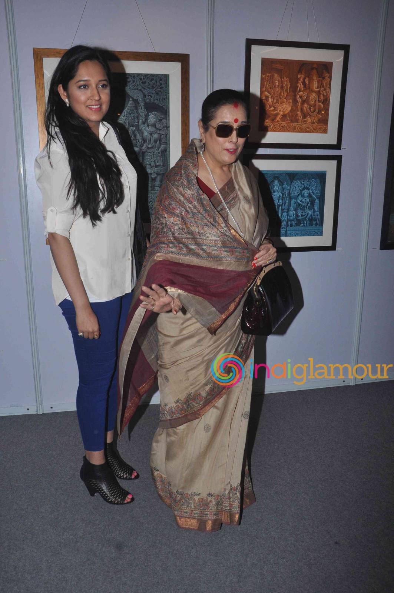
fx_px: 518
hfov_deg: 41.6
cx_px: 197
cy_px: 296
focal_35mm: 32
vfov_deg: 59.5
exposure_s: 1/250
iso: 640
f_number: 10
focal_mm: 21
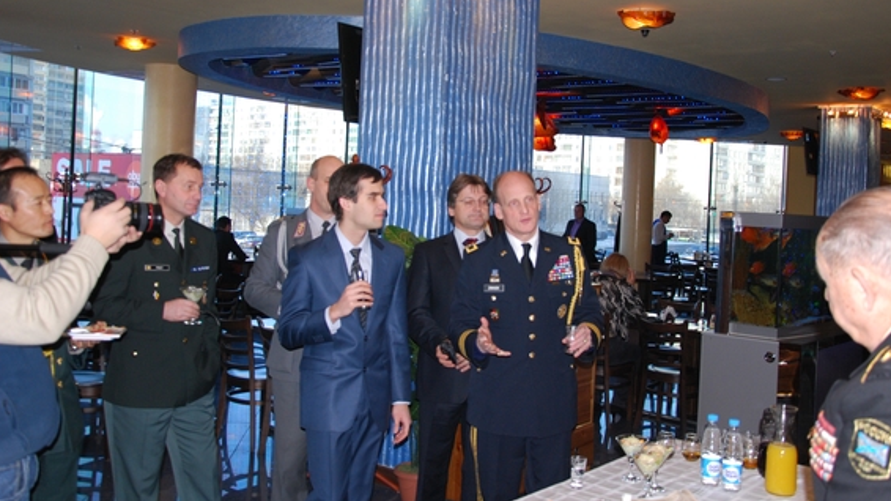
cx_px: 461
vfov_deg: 29.6
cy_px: 207
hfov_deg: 50.5
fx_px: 945
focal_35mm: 40
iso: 400
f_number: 4
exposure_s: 1/60
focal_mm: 24
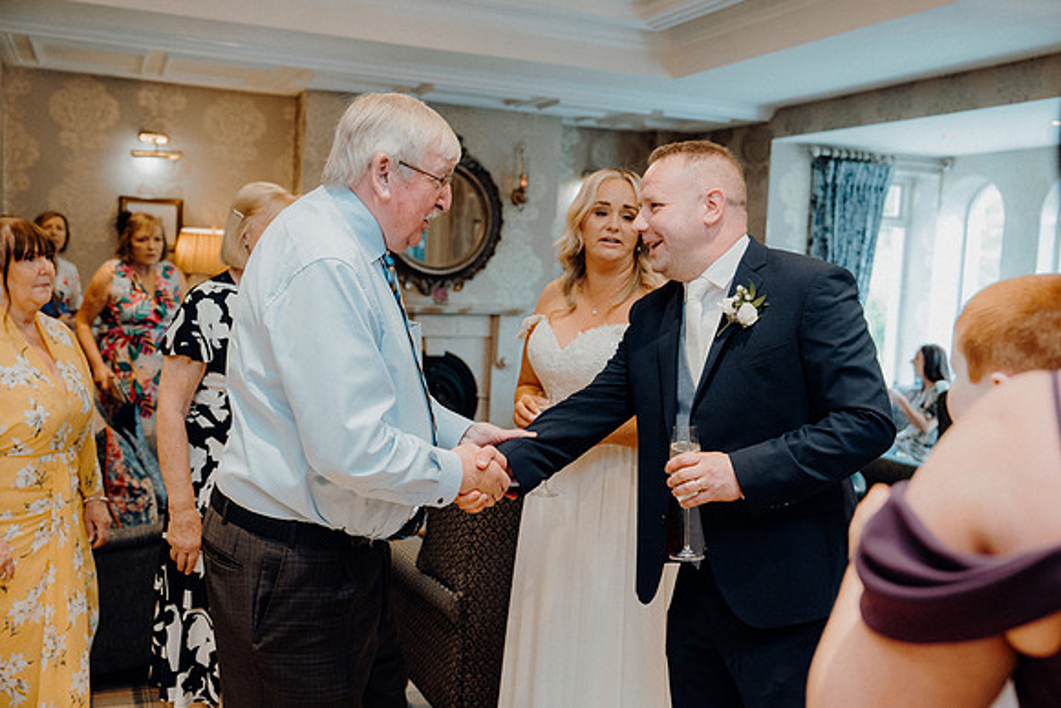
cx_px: 530
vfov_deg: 36.0
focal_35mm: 37
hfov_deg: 51.9
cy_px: 354
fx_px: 1091
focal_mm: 37
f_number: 3.5
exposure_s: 1/160
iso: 2000
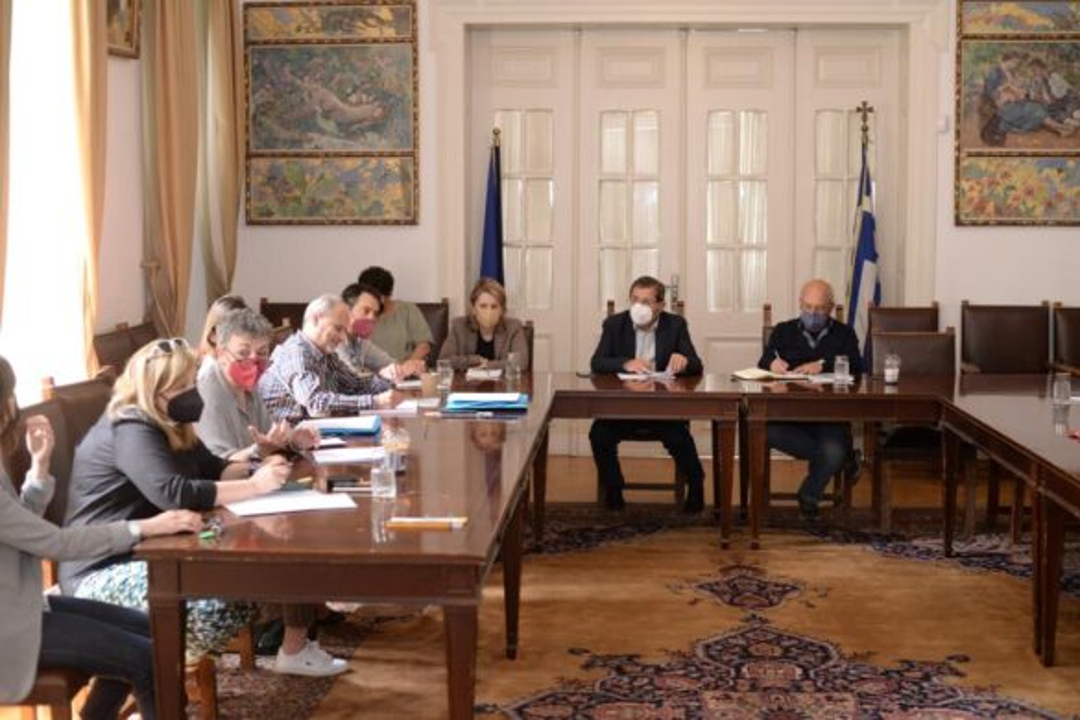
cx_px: 540
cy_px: 360
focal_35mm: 50
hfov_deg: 39.6
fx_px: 1500
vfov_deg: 27.0
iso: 1000
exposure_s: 1/100
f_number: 2.8
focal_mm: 50
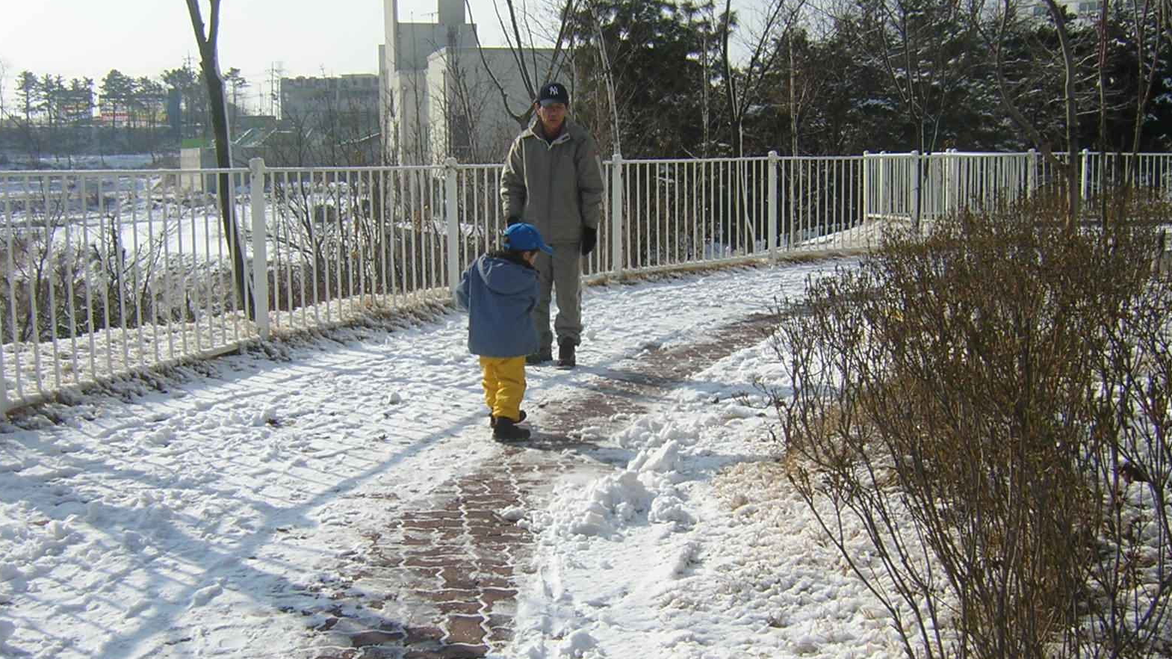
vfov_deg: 29.7
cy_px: 336
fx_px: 1243
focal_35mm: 40
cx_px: 576
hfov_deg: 50.5
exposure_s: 1/463
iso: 100
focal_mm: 4.7
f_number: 5.2
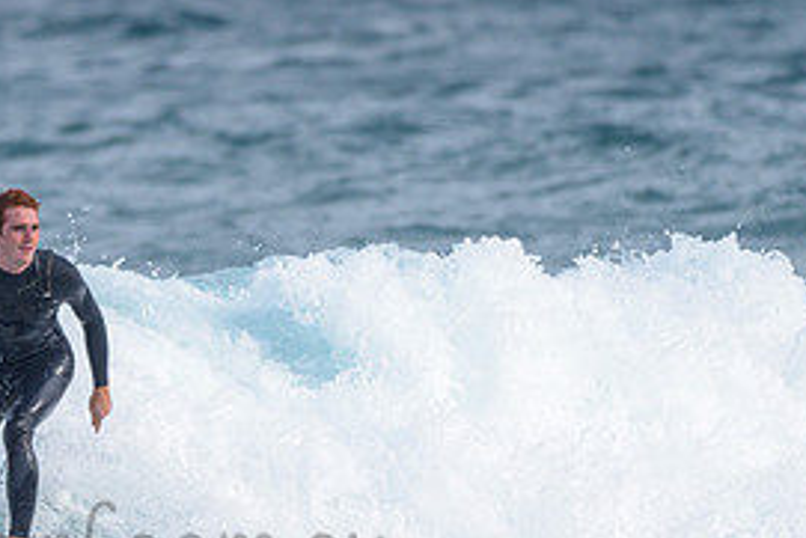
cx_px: -21
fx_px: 29366
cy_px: 411
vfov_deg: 1.1
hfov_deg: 1.6
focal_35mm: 1311
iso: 280
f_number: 5.6
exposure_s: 1/2000
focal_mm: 500
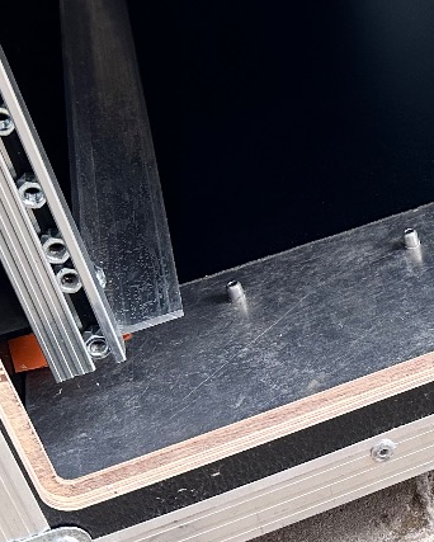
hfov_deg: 18.0
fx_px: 1268
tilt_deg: -31.3
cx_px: 586
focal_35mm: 79
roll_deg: +9.1
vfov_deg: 23.9
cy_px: 146
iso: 160
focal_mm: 6.86
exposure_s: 1/121
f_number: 1.78
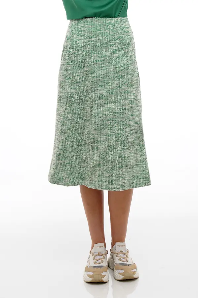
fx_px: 578
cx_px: 99
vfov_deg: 28.9
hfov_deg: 19.4
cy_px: 149
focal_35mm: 70
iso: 200
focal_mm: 70
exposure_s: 1/160
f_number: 10
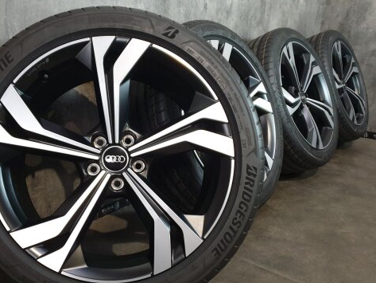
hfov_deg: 55.1
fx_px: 359
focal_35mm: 33
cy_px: 175
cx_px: 161
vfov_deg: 42.7
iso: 320
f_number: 1.5
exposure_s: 1/33
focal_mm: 4.3
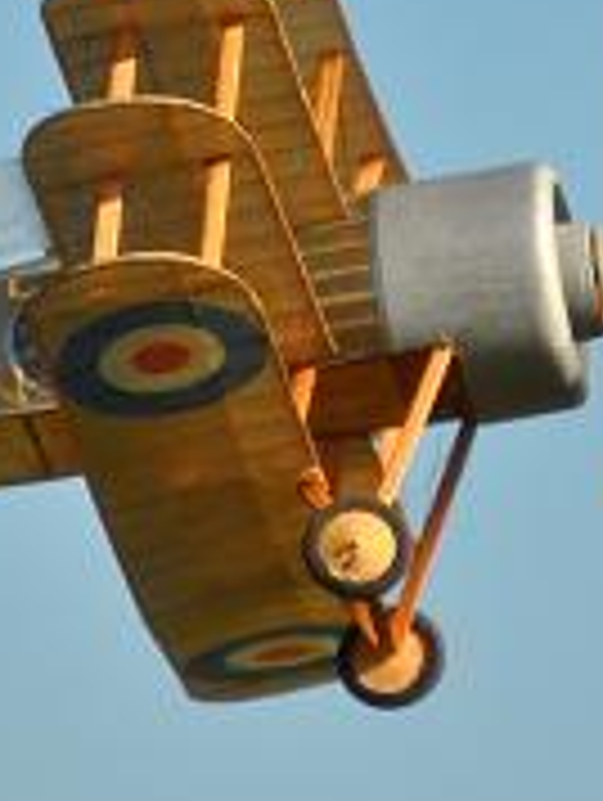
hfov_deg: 1.6
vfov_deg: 2.1
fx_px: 21804
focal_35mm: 941
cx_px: 308
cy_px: 232
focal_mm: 200
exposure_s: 1/1000
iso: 200
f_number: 5.6
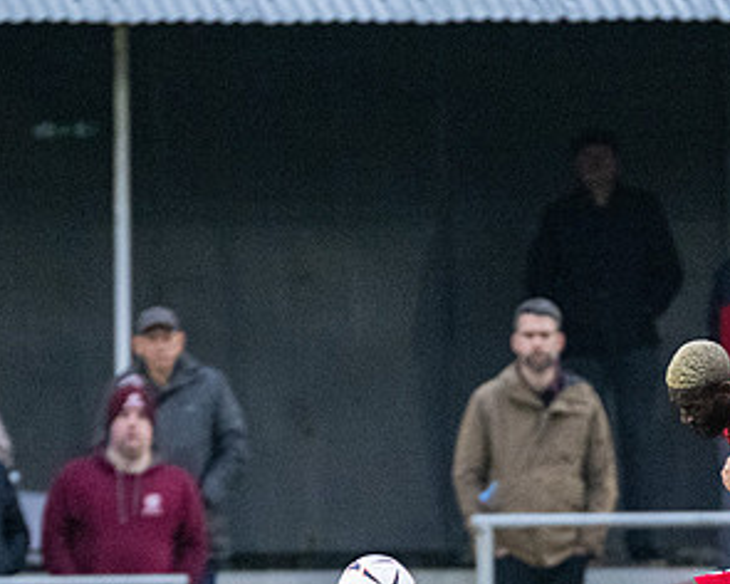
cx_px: 532
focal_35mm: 1019
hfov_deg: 1.9
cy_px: 466
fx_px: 22016
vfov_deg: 1.5
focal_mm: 300
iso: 4000
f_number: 2.8
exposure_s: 1/1250
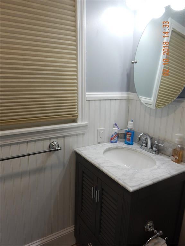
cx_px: 92
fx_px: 178
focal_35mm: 25
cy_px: 123
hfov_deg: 54.9
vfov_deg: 69.4
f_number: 3.7
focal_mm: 4.5
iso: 125
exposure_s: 1/40
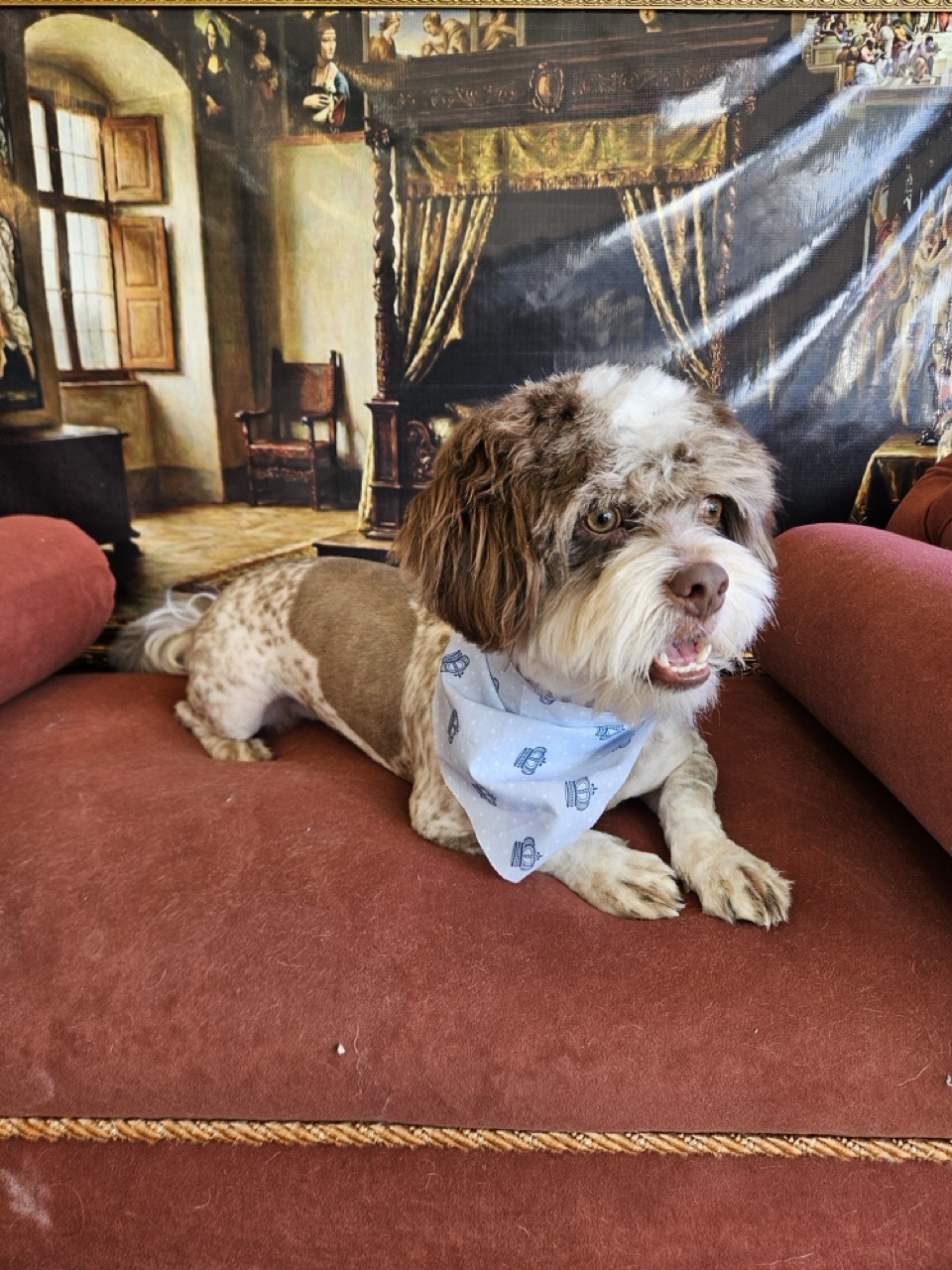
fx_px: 843
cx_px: 476
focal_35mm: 23
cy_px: 635
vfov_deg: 73.9
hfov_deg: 58.9
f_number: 1.8
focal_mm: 5.4
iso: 100
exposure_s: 1/120
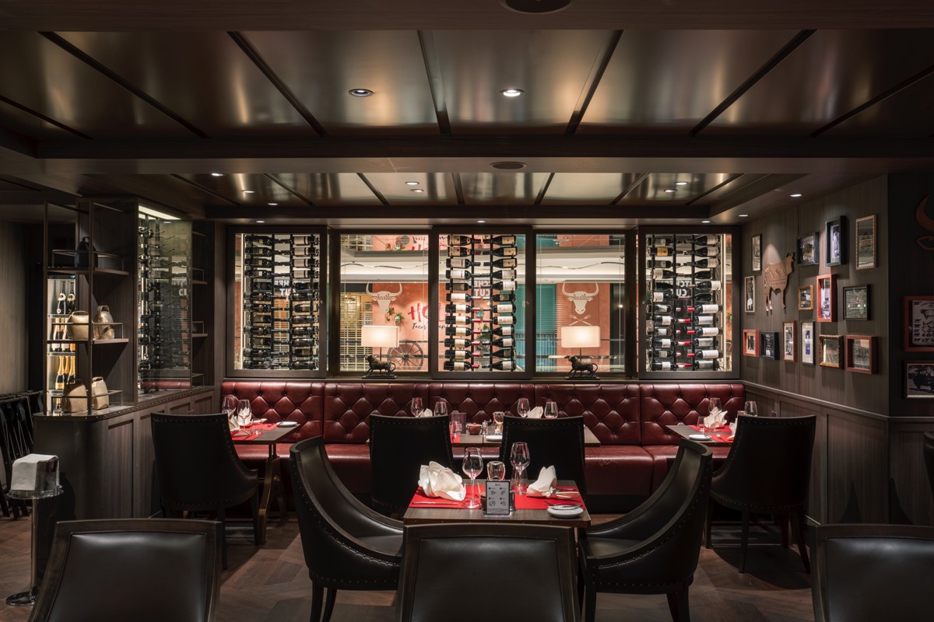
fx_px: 778
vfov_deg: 43.6
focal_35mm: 30
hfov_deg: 61.9
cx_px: 467
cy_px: 311
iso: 500
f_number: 9
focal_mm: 30
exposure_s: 1/10
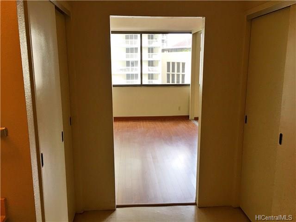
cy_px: 111
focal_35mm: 29
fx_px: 248
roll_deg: +0.5
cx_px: 148
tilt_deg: -10.5
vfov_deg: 48.2
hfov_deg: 61.7
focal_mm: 4.15
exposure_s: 1/30
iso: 25
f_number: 2.2
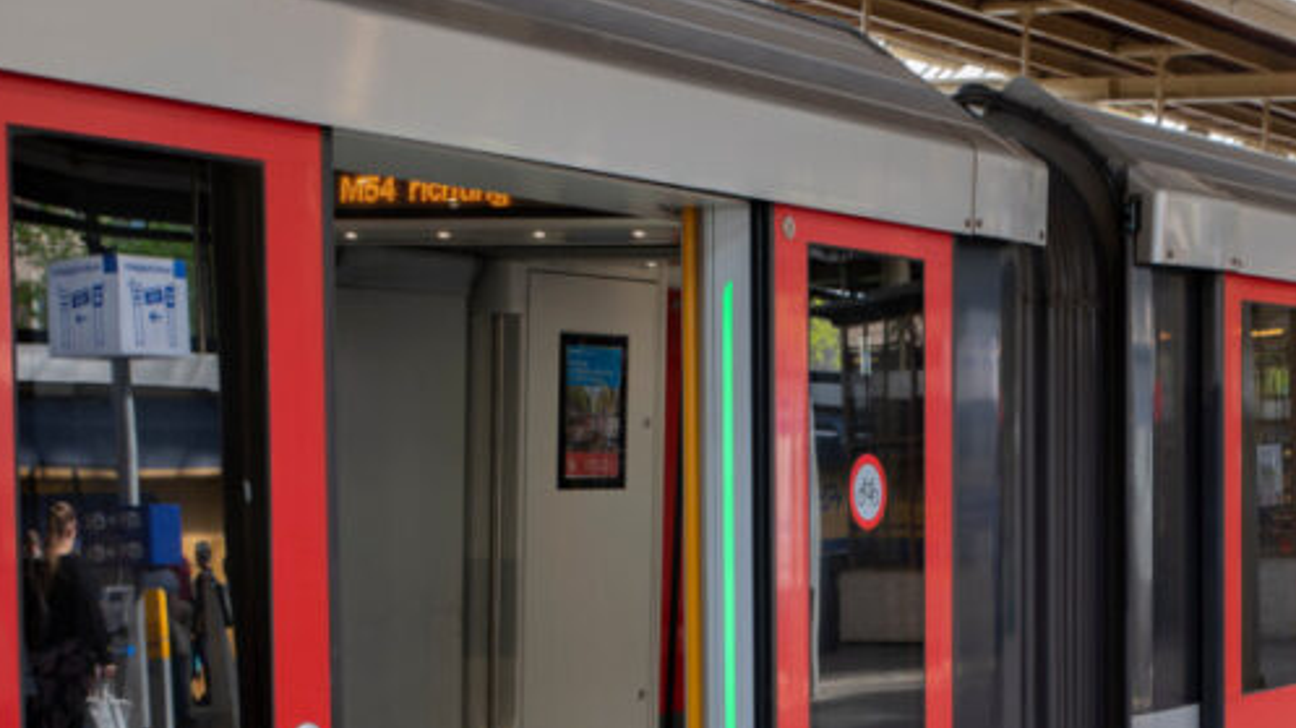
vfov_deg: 14.6
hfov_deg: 25.4
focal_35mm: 82
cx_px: 1046
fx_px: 2817
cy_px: 633
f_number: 4.5
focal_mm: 38
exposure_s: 1/25
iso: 125
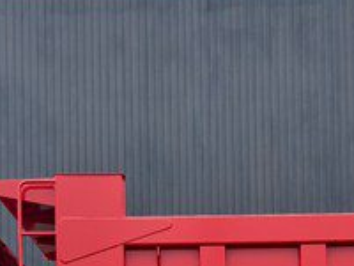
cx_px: 239
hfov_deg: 21.2
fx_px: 941
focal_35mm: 92
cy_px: 413
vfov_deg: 14.8
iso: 72
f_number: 1.57
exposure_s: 1/1393
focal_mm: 5.6
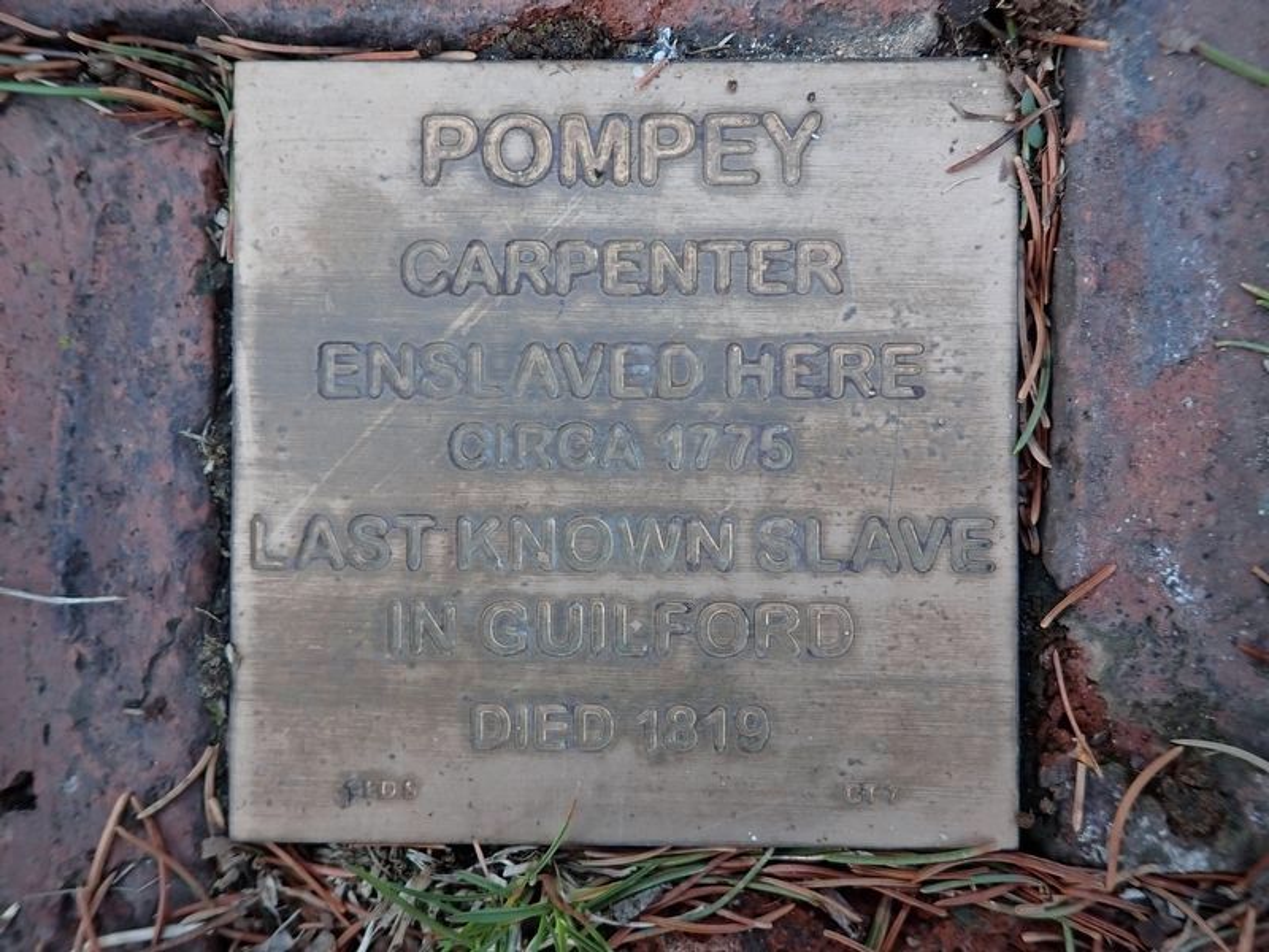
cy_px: 476
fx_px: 916
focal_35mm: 25
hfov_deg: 69.4
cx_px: 634
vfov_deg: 54.9
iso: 200
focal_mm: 4.5
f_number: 2
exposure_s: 1/80
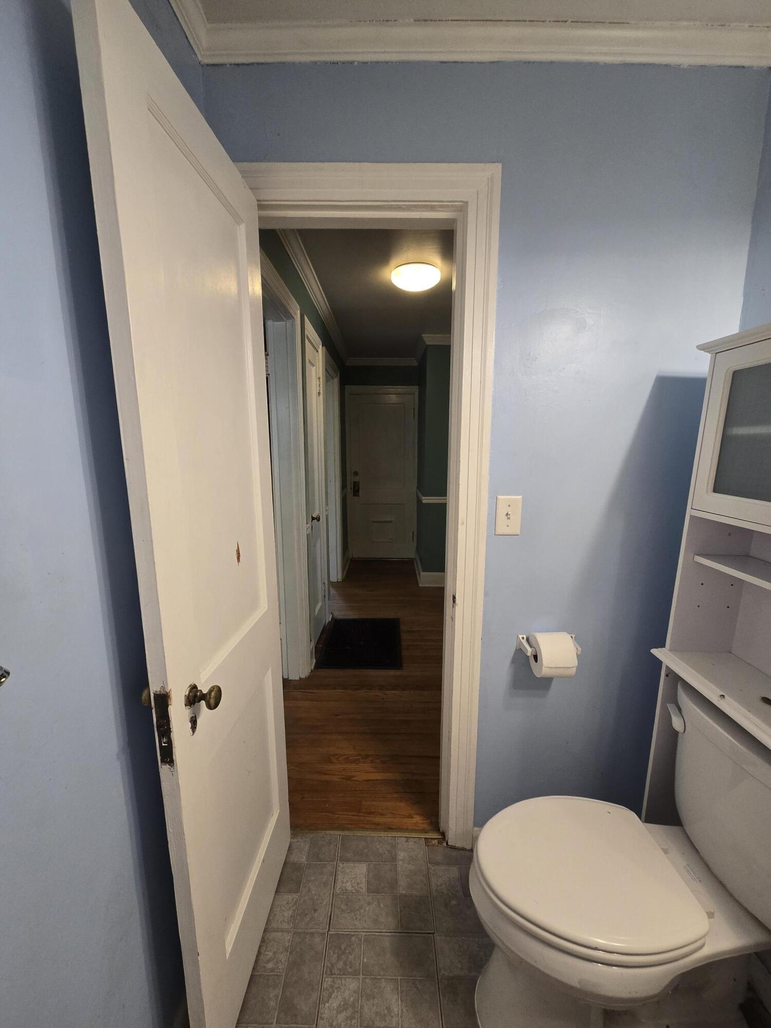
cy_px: 514
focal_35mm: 13
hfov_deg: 89.9
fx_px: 386
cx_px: 386
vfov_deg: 106.2
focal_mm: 2.2
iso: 200
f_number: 2.2
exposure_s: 1/60
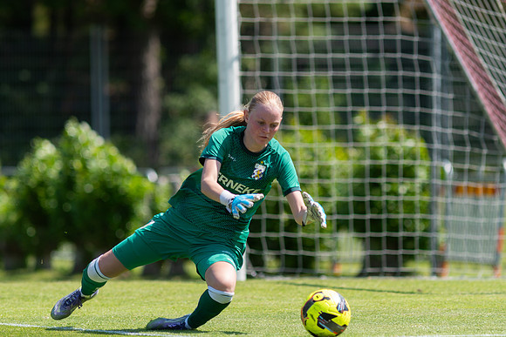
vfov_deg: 3.1
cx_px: 253
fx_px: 6326
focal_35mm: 450
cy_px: 168
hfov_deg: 4.6
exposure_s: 1/1600
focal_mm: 300
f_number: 3.2
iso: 140
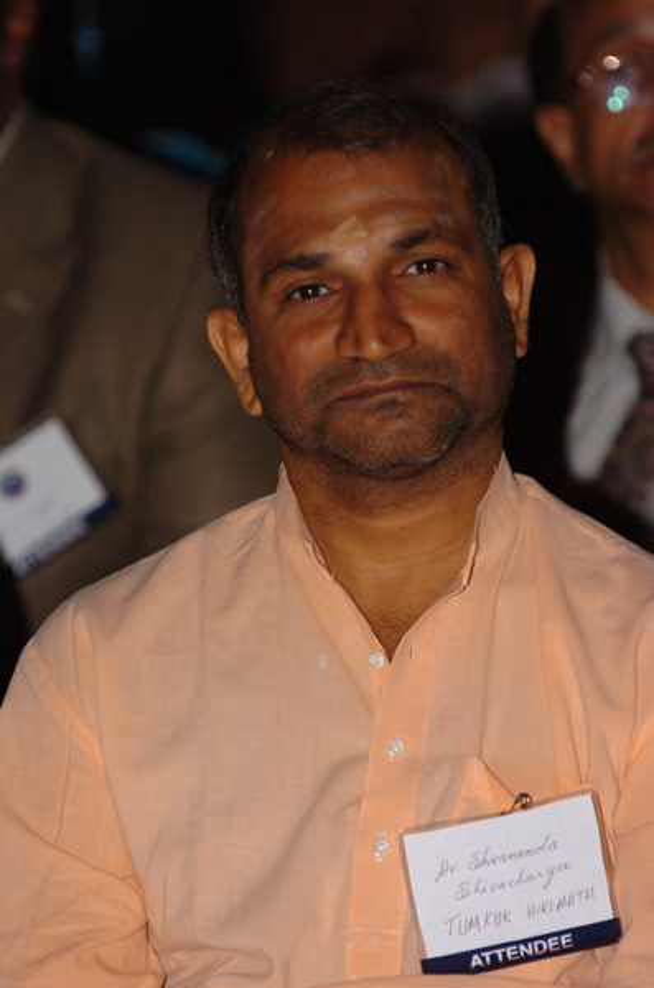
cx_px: 327
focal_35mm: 300
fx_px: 8217
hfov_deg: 4.6
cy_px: 494
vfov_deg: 6.9
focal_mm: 200
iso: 400
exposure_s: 1/30
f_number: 5.6
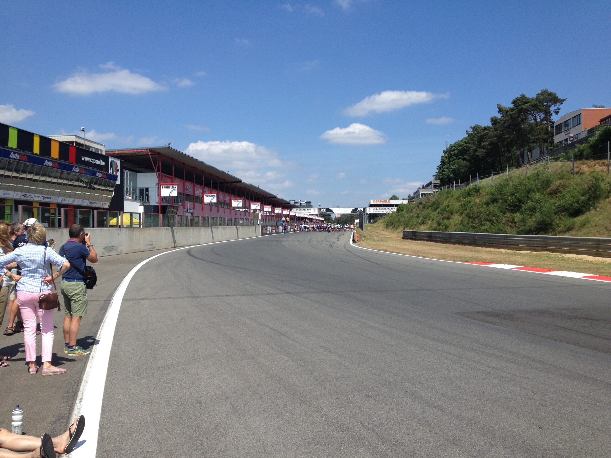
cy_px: 229
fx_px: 618
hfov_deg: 52.6
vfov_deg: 40.7
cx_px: 306
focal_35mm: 35
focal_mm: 4.28
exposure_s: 1/2045
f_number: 2.4
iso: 50
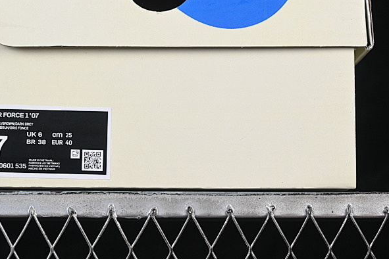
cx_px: 153
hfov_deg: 15.0
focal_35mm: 137
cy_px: 45
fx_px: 1480
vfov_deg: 10.0
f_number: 8
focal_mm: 50
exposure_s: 1/80
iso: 160
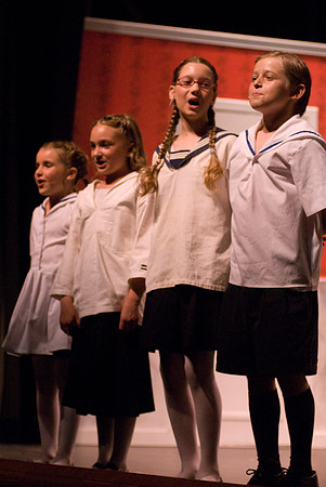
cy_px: 244
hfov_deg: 11.4
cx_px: 163
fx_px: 1626
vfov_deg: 17.0
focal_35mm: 120
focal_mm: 80
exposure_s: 1/200
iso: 1600
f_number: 2.8
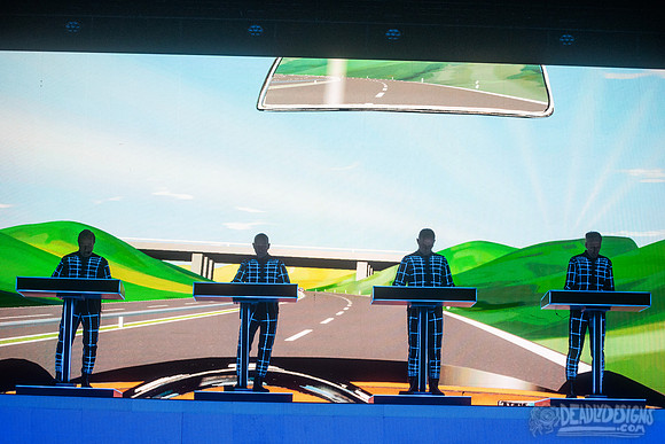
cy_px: 230
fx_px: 1528
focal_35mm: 83
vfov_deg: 16.5
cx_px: 344
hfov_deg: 24.5
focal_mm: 80
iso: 2500
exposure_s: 1/320
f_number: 3.2
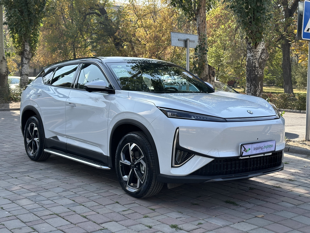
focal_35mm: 48
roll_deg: -0.1
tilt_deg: -4.4
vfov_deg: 30.3
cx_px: 155
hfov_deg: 39.7
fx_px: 430
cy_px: 116
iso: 64
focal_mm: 6.86
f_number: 1.78
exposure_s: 1/1145
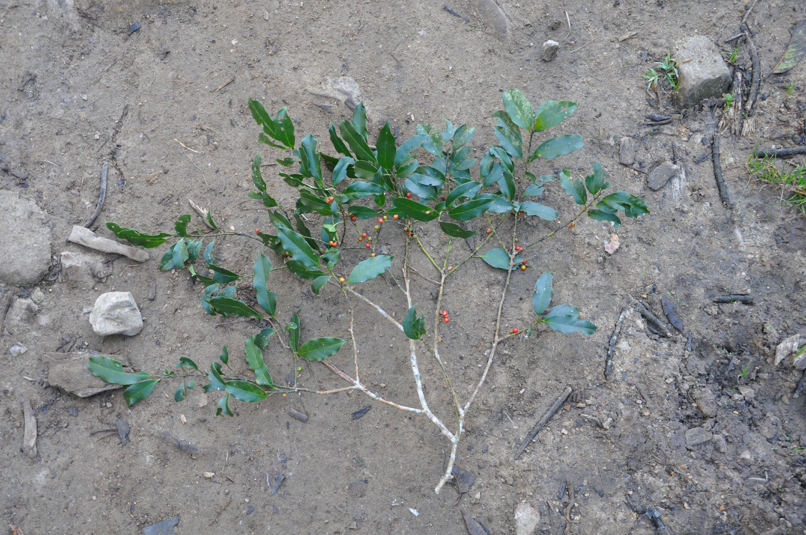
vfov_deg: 34.1
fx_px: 872
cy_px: 268
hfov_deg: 49.6
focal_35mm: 39
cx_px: 403
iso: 360
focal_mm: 26
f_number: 5.6
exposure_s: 1/30
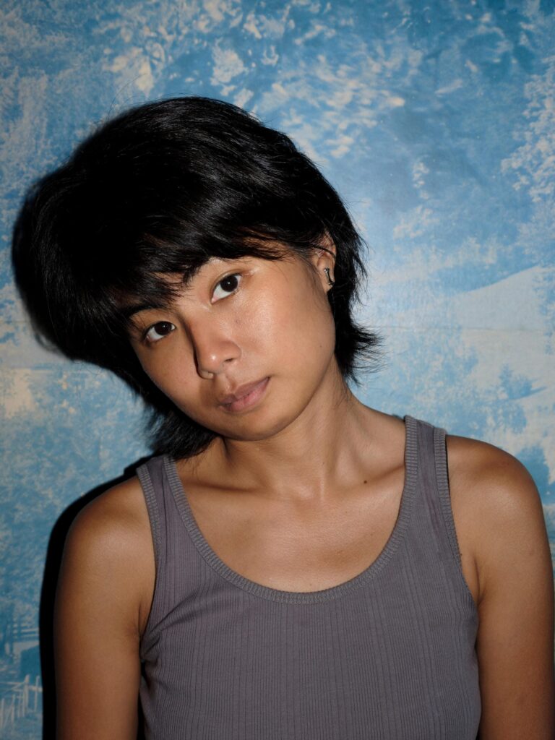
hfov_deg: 27.0
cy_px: 370
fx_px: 1154
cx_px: 278
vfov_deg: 35.5
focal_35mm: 54
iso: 100
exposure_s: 1/60
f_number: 9
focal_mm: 68.8
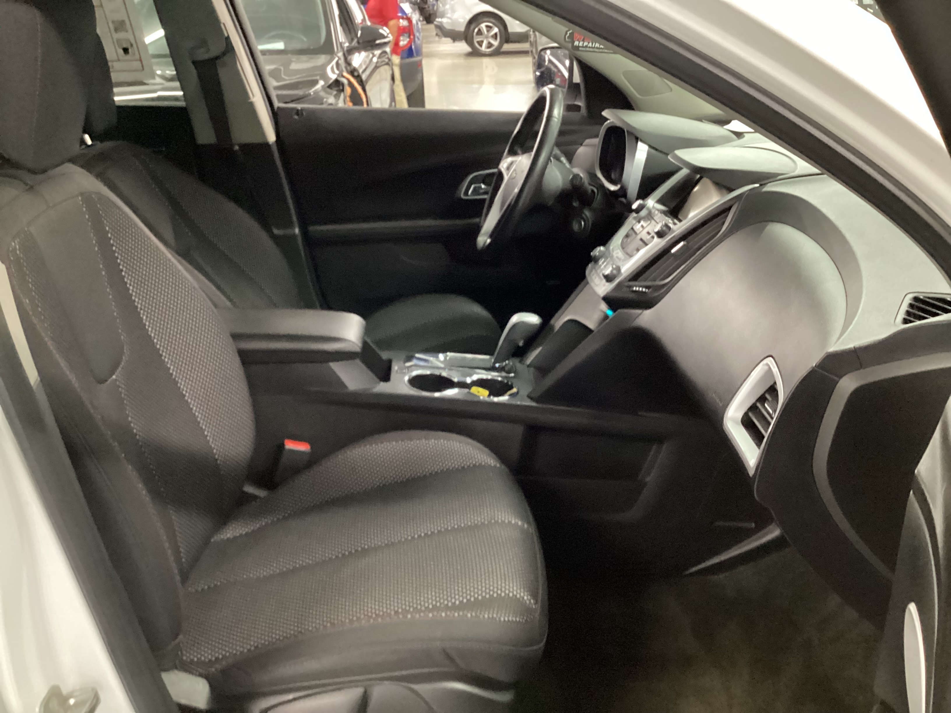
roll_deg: +0.8
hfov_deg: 58.4
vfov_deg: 45.4
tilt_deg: -26.5
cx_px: 476
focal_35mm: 31
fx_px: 852
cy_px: 356
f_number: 2.4
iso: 640
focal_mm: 3.3
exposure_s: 1/20
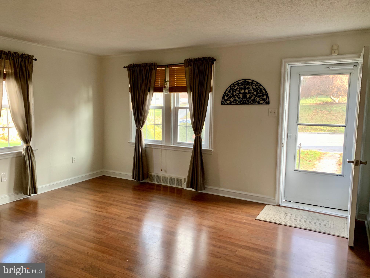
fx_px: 278
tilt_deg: -5.9
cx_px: 185
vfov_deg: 53.1
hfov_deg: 67.3
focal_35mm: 26
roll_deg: -0.9
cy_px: 139
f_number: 1.8
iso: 160
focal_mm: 4.25
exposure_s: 1/60
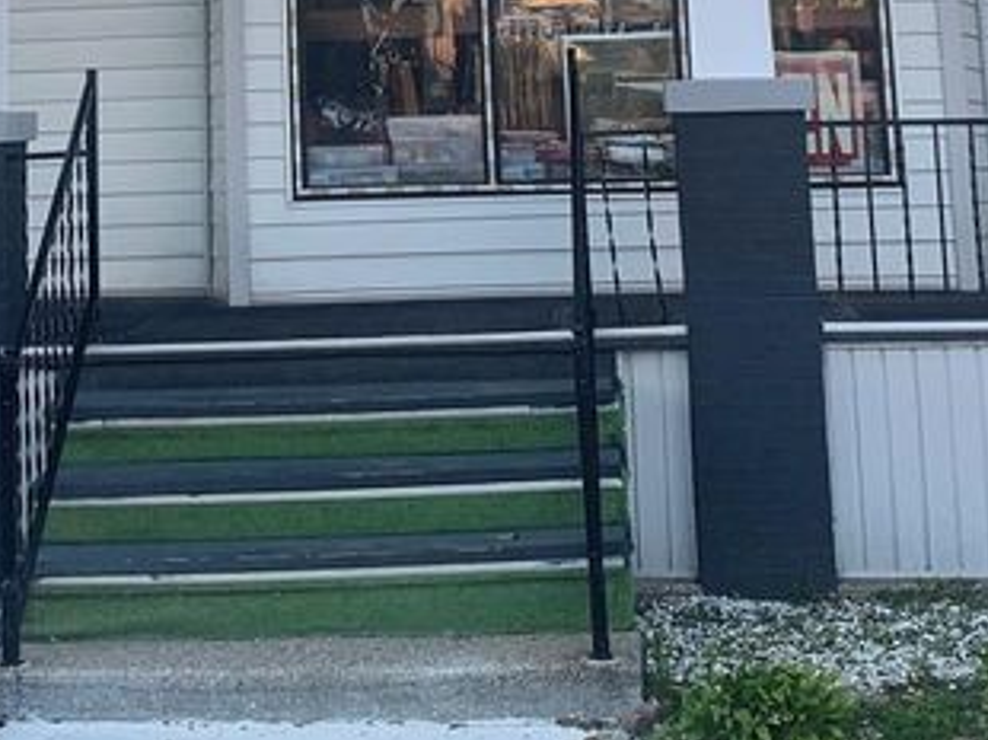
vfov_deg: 16.0
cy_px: -309
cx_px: 331
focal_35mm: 86
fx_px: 2453
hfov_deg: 22.7
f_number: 1.8
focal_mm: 4.25
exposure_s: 1/134
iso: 25
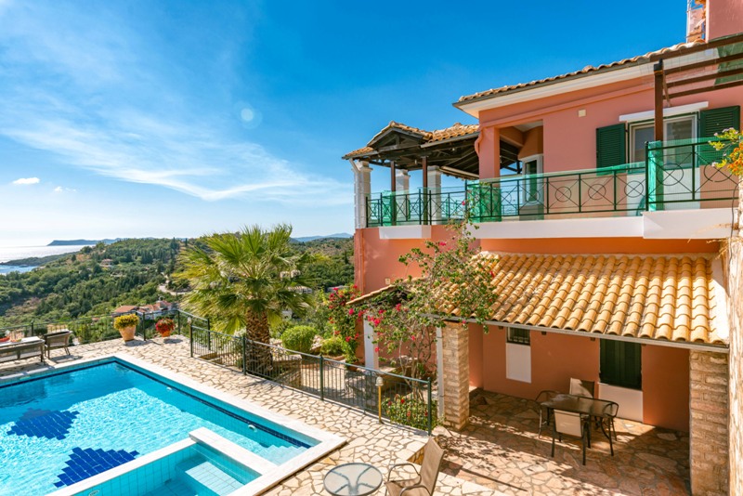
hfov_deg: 86.9
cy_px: 248
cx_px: 372
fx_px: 392
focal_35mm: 19
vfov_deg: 64.6
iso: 200
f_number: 8
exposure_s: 1/640
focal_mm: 19
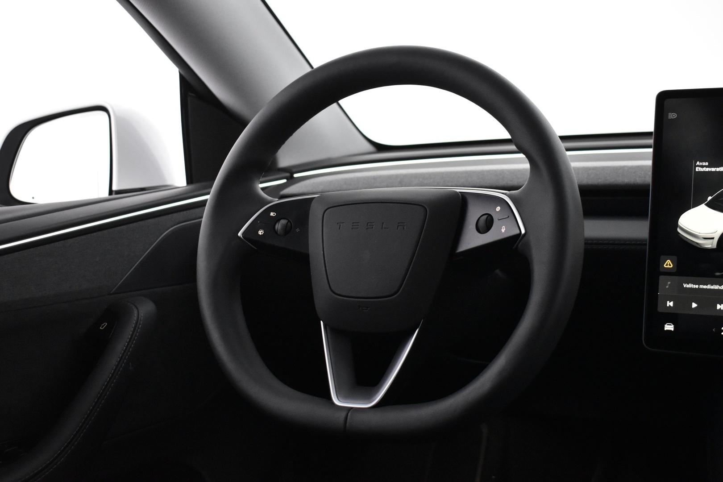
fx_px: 904
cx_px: 362
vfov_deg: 29.9
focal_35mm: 45
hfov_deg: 43.6
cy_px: 241
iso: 3200
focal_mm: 30
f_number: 4.2
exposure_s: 1/40
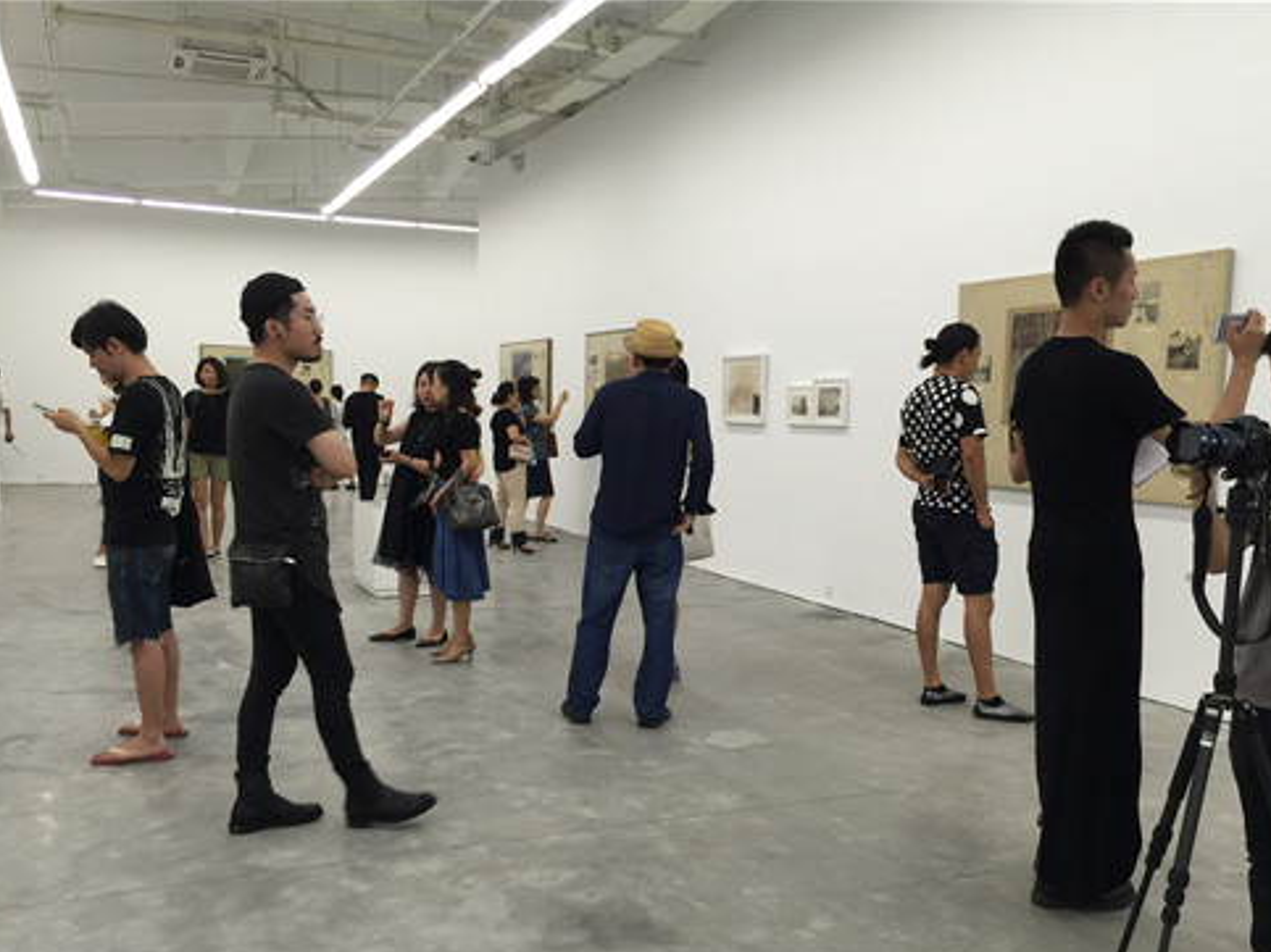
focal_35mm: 33
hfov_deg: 55.3
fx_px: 1211
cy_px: 539
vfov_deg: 42.8
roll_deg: -2.1
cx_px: 697
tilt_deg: -6.3
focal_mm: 4.15
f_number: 2.2
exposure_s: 1/33
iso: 32
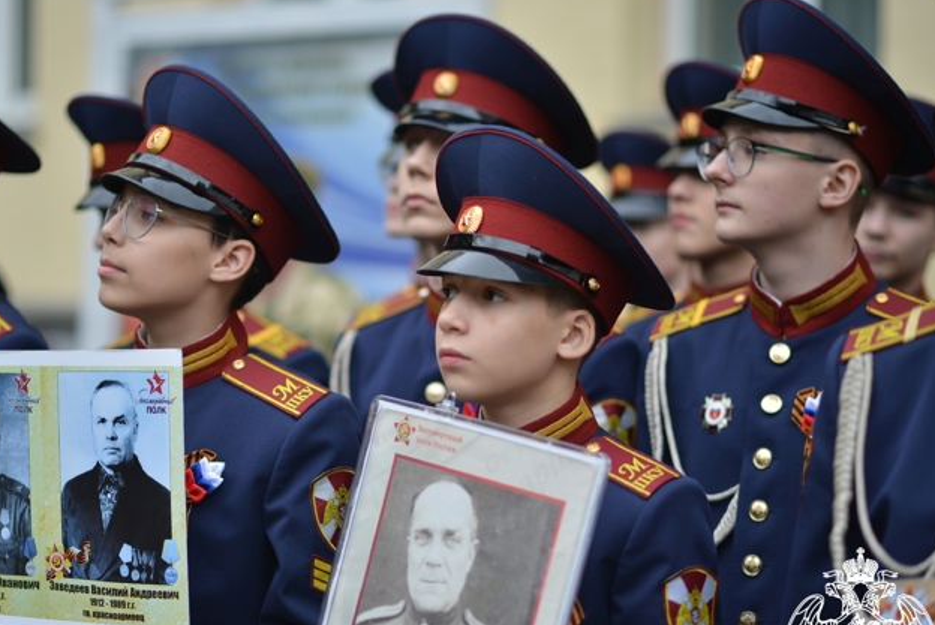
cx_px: 402
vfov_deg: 13.4
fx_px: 2651
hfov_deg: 20.0
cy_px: 355
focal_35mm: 102
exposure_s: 1/200
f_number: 1.8
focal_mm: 85
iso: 100
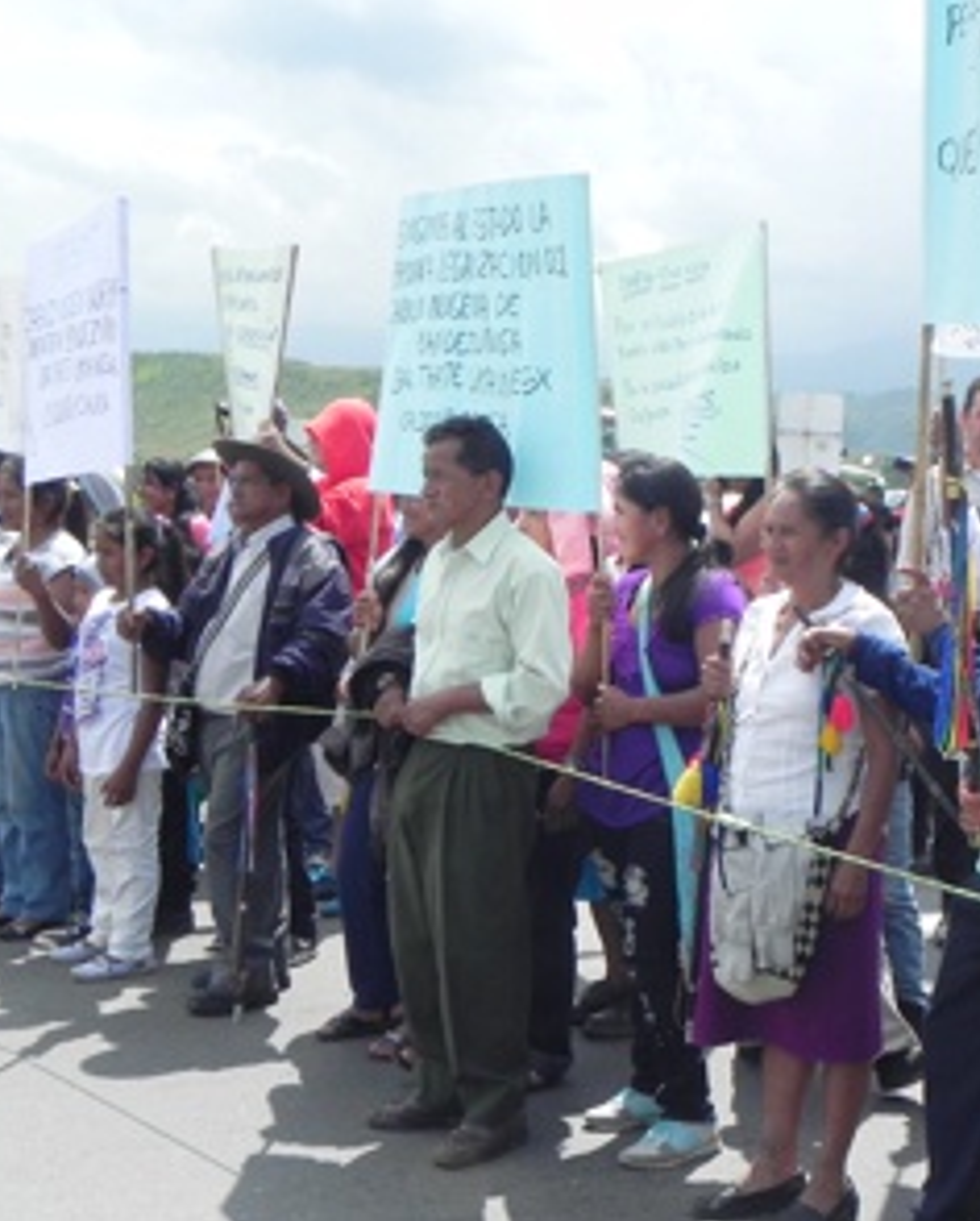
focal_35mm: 61
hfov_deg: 24.8
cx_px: 702
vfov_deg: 30.9
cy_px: 606
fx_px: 2207
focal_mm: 8.2
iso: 160
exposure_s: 1/340
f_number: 6.3
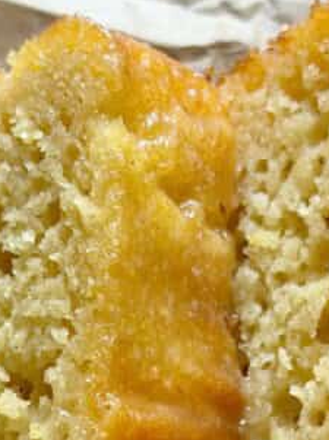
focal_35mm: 155
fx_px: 1968
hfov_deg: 9.6
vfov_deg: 12.5
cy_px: 495
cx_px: 174
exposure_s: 1/121
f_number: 1.8
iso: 50
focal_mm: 6.8
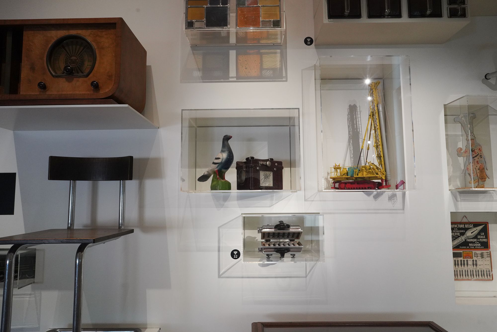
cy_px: 166
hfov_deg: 73.7
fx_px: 331
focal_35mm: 24
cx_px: 248
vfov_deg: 53.1
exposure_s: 1/80
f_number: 11
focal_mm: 24
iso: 3200
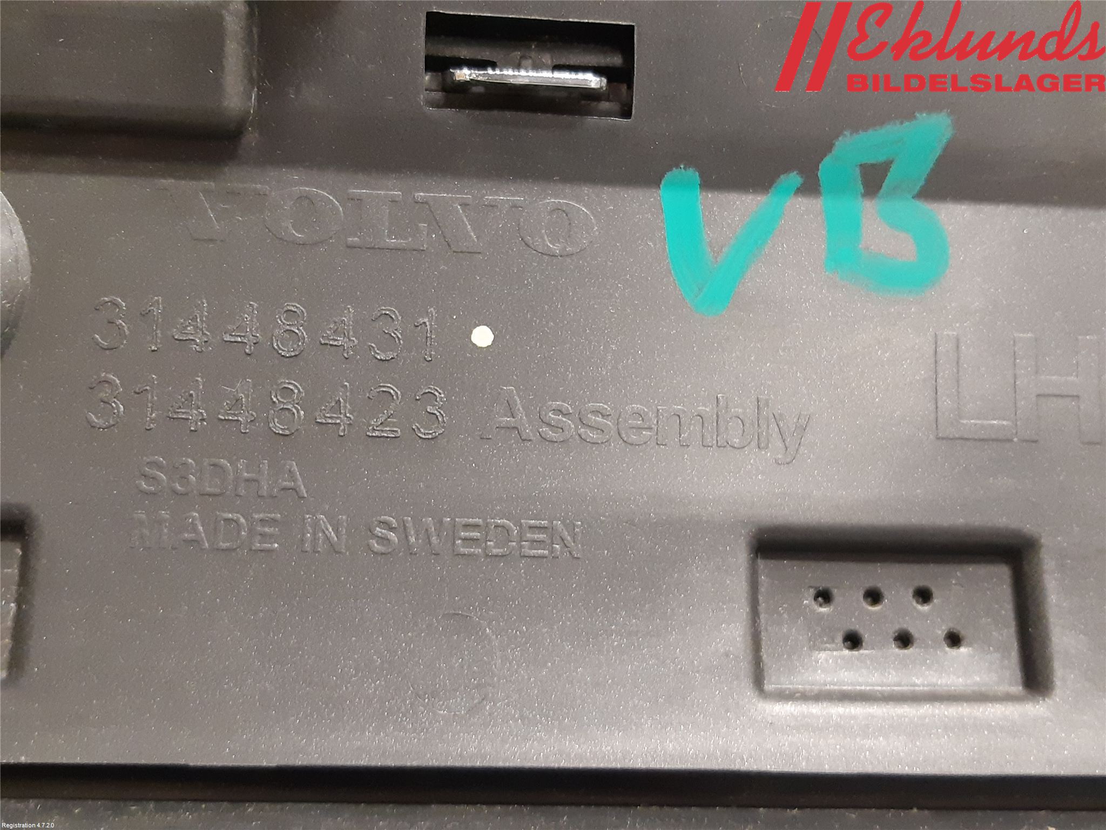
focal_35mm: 26
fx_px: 831
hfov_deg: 67.3
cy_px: 415
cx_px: 553
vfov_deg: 53.1
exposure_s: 1/25
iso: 320
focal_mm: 3.93
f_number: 1.7
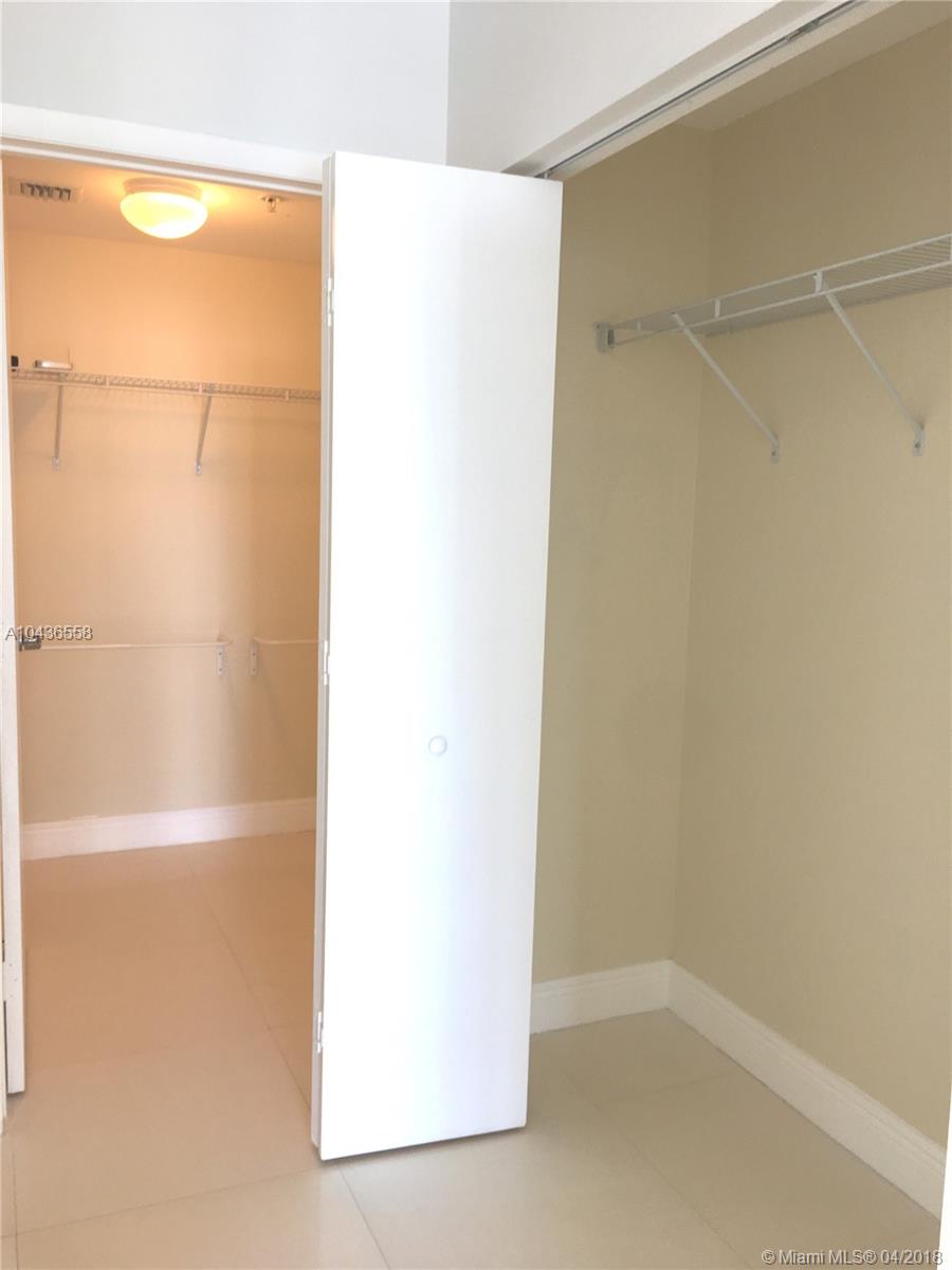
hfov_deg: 48.2
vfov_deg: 61.7
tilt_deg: -7.0
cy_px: 635
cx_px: 476
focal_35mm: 29
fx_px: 1063
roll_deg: -0.9
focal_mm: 4.15
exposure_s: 1/30
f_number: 2.2
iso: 25
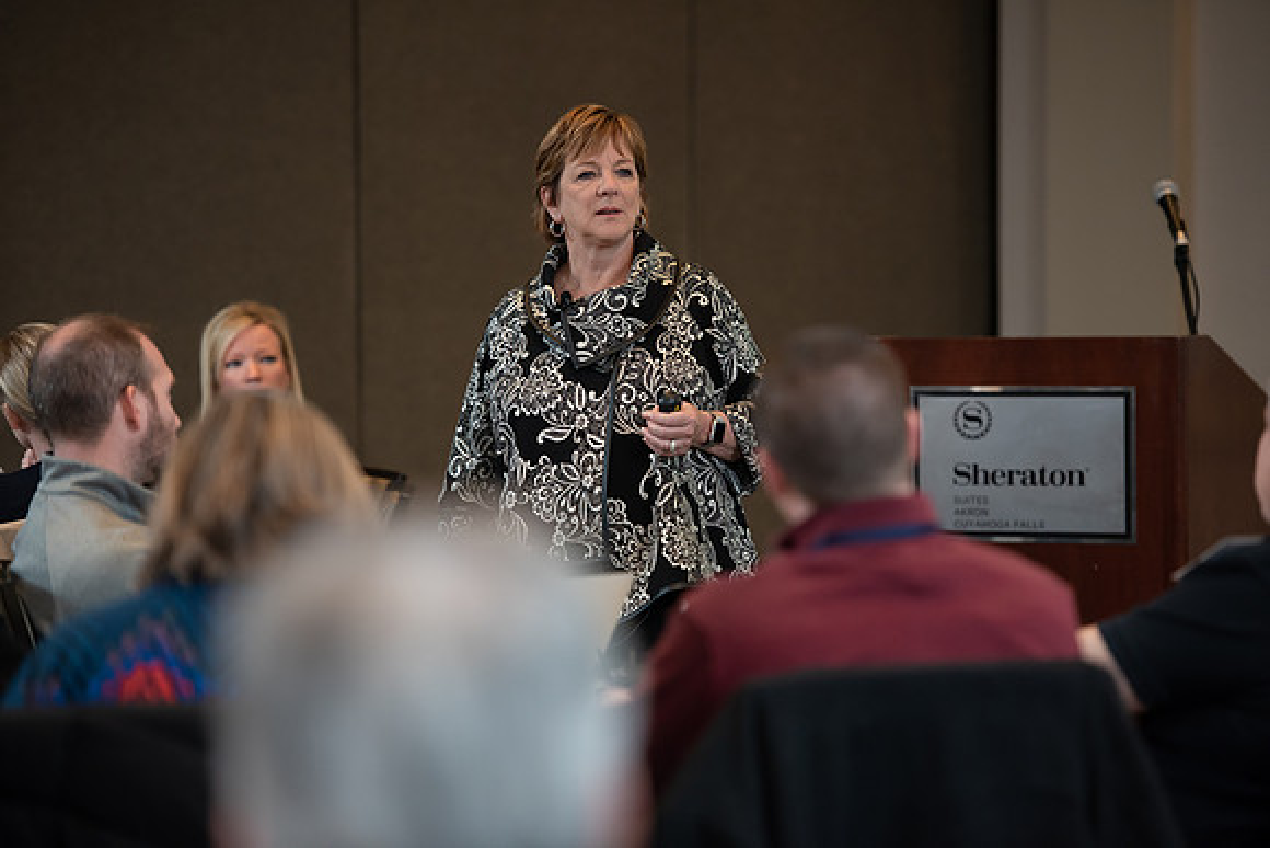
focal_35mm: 155
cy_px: 424
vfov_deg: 8.9
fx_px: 5469
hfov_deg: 13.2
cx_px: 635
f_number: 3.2
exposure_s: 1/160
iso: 1000
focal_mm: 155
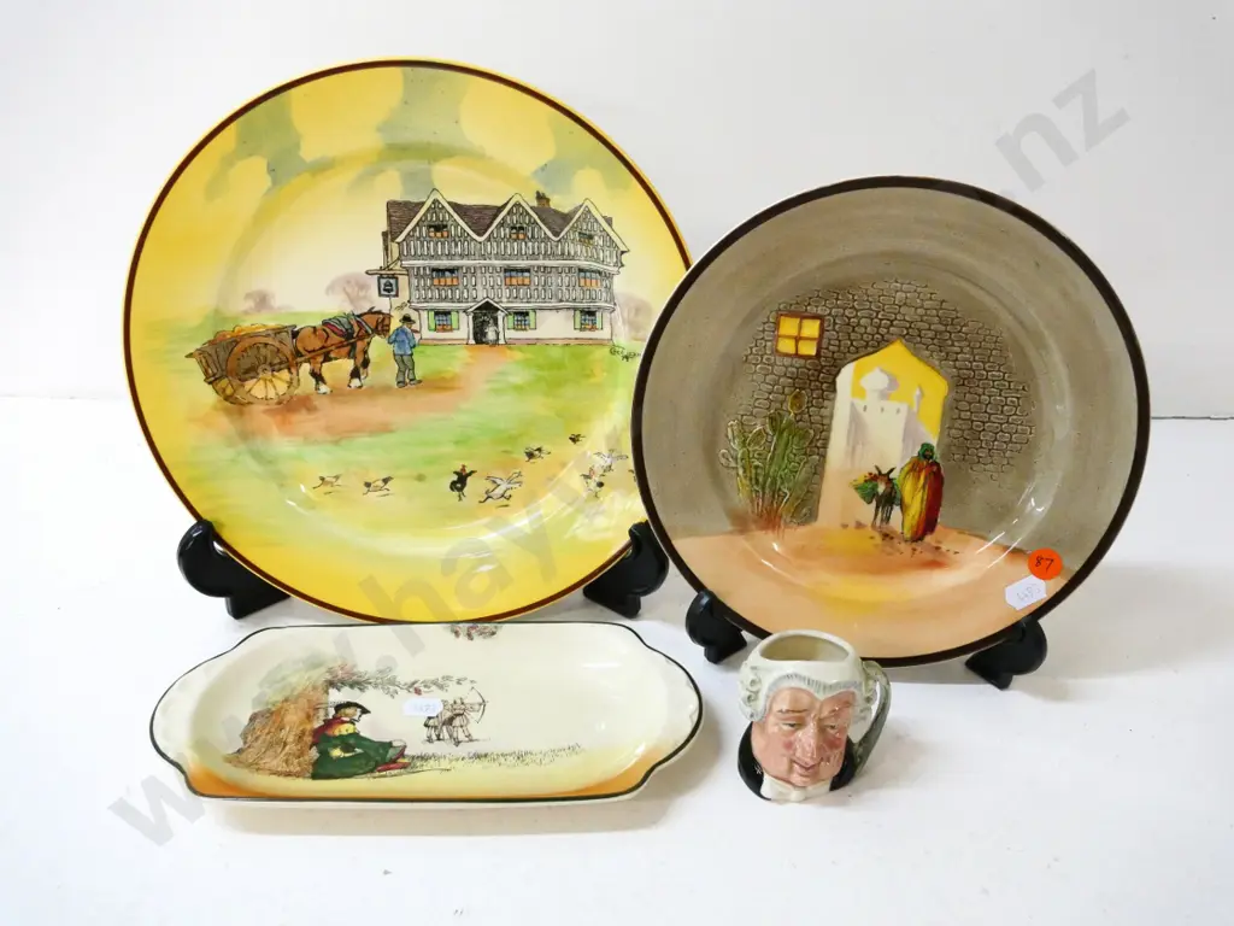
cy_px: 463
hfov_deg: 54.0
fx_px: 1212
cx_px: 617
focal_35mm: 34
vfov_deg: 41.8
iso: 3200
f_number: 5.6
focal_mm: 17
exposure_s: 1/160
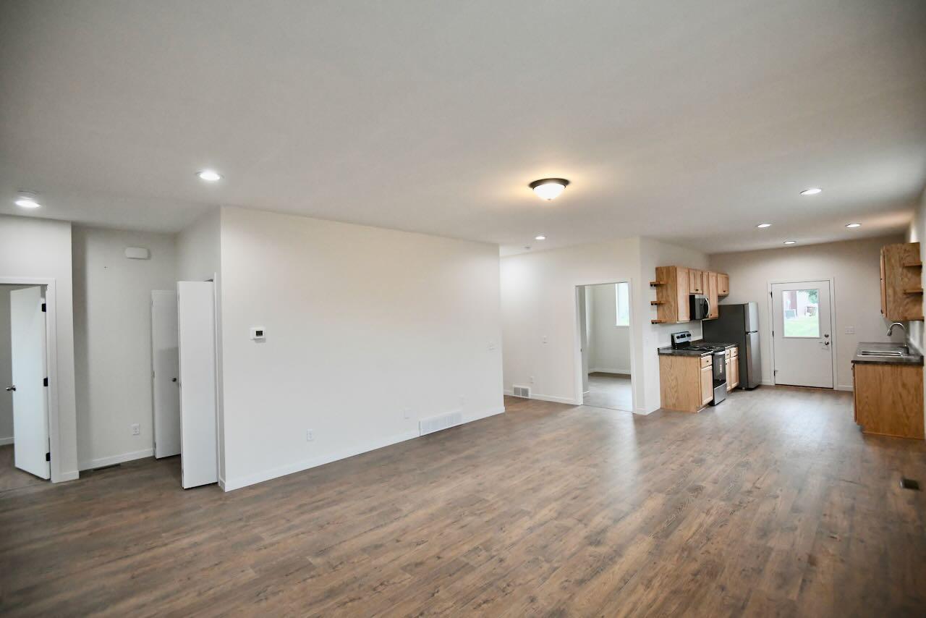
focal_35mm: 16
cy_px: 309
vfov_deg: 73.8
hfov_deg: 96.7
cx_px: 463
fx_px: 412
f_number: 4.5
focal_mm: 16
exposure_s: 1/640
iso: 6400
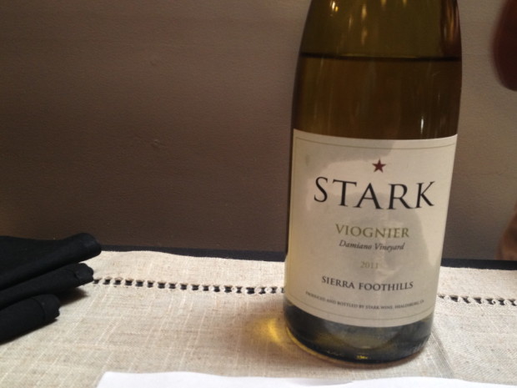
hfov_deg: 52.6
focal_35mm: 35
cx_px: 258
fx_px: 523
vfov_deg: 40.7
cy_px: 194
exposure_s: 1/20
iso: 160
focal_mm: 4.28
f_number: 2.4
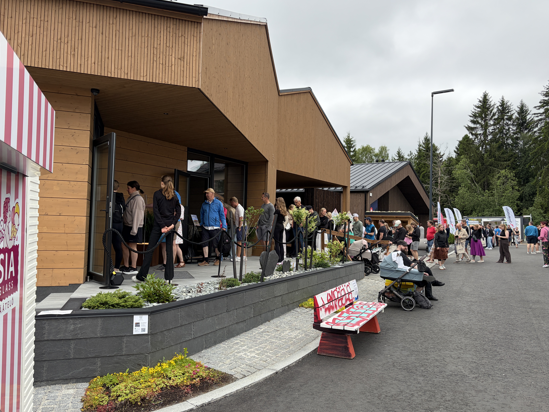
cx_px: 272
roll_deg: -0.8
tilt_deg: +3.7
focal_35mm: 27
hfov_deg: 65.3
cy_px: 205
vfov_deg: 51.4
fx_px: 428
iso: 64
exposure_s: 1/1706
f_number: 1.6
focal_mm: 5.96
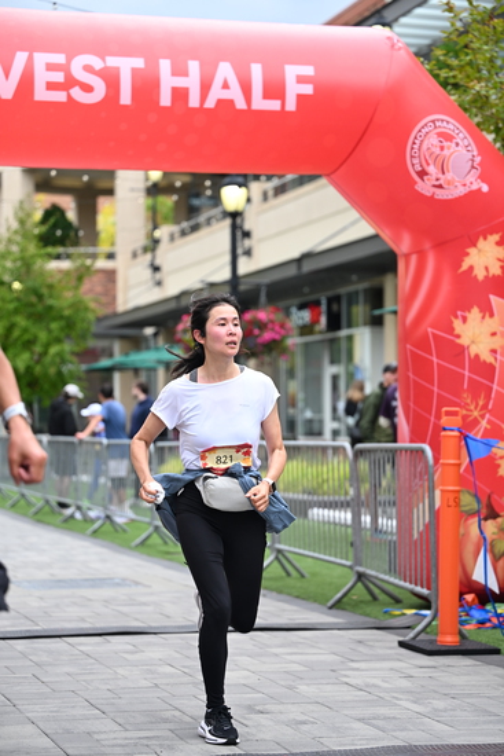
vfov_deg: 24.2
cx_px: 252
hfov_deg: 16.3
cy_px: 378
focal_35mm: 84
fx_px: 1763
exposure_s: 1/2000
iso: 640
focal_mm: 84
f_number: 2.8
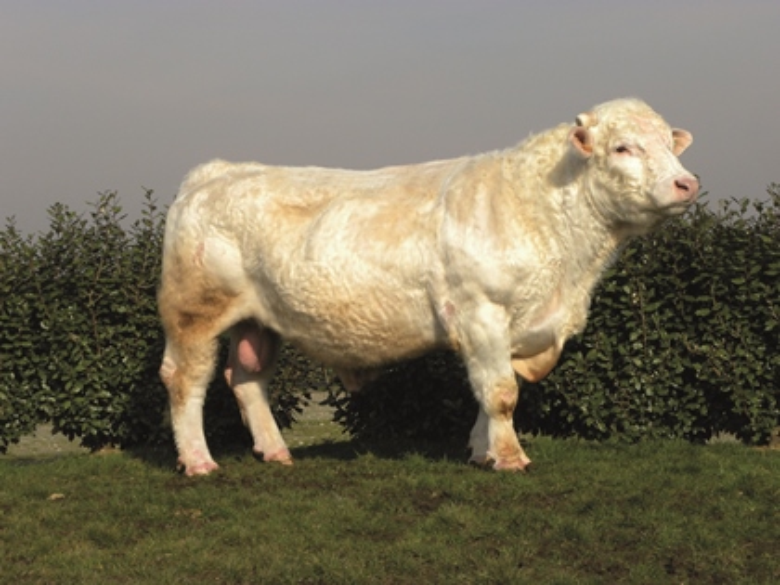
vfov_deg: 14.1
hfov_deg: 18.7
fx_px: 2366
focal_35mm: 105
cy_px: 292
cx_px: 390
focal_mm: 18.8
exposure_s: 1/320
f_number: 6.3
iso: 64
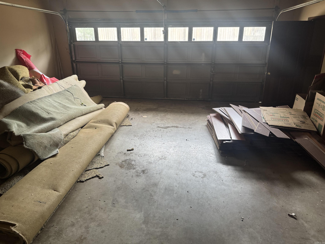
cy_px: 122
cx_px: 162
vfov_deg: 56.8
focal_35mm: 24
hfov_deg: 71.6
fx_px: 225
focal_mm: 6.76
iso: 200
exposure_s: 1/68
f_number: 1.78
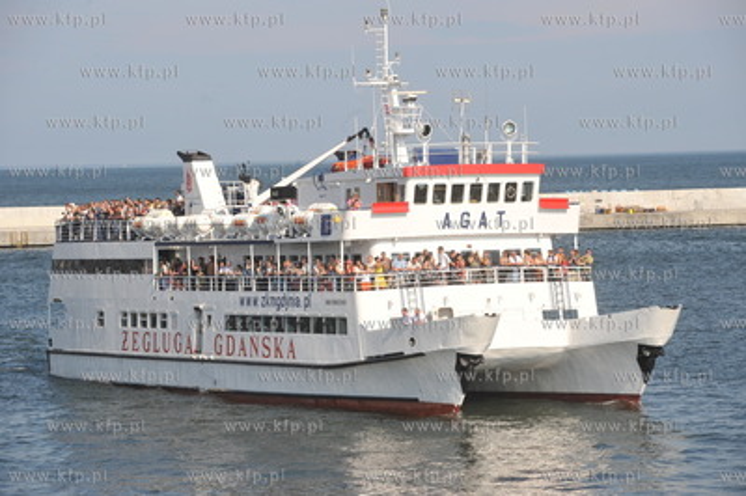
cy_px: 248
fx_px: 3106
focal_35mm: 150
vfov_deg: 9.1
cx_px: 373
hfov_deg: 13.7
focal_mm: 150
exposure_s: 1/1250
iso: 400
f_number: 8
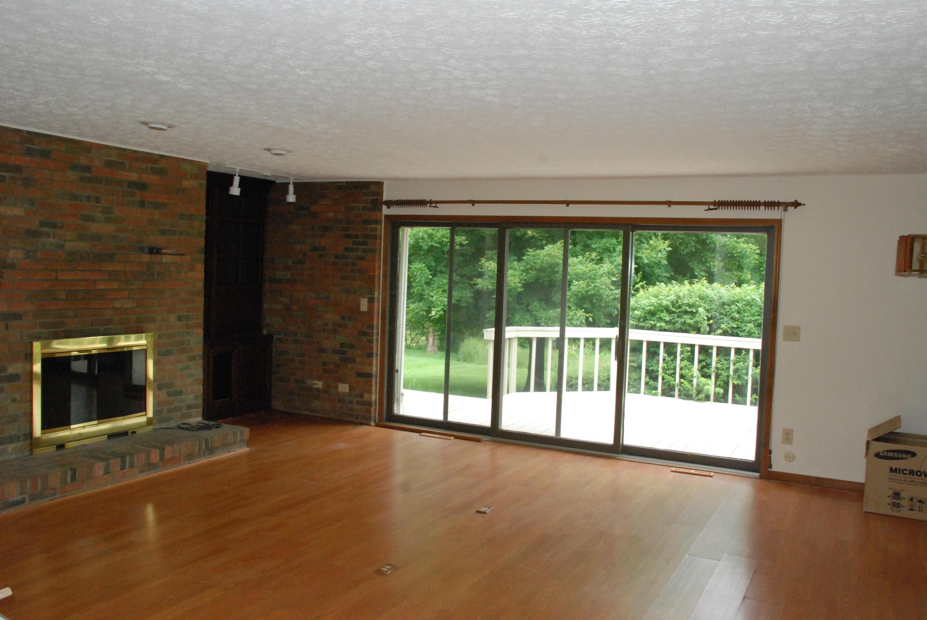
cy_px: 310
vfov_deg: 43.7
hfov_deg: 61.9
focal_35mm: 30
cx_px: 464
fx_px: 773
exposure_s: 1/200
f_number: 9
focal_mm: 20
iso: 1600
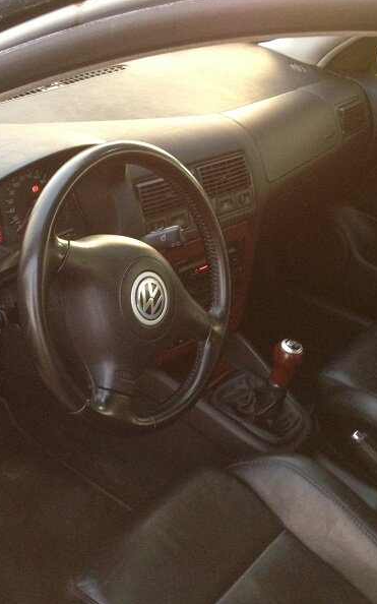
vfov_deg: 40.3
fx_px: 822
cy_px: 302
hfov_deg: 25.7
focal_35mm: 50
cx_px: 123
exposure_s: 1/20
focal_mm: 4.28
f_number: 2.4
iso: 250
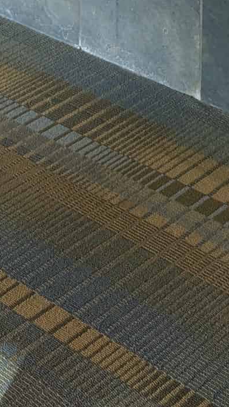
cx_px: 17
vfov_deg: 16.9
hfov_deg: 11.1
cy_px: -293
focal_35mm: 108
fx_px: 1166
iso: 84
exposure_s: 1/60
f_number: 1.7
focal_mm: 4.4
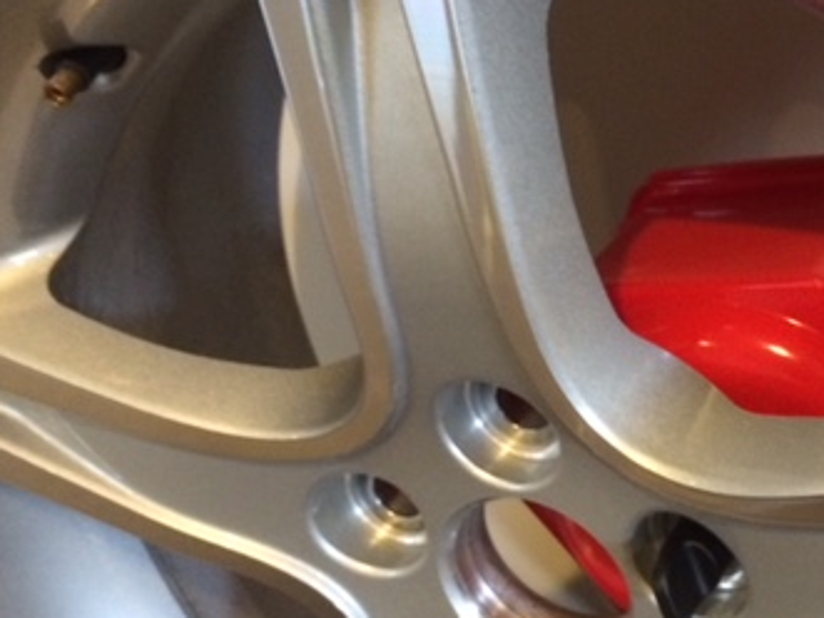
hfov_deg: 32.4
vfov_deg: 25.2
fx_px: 1380
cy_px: 371
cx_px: 655
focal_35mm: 58
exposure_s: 1/15
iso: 320
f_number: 2.2
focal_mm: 4.12
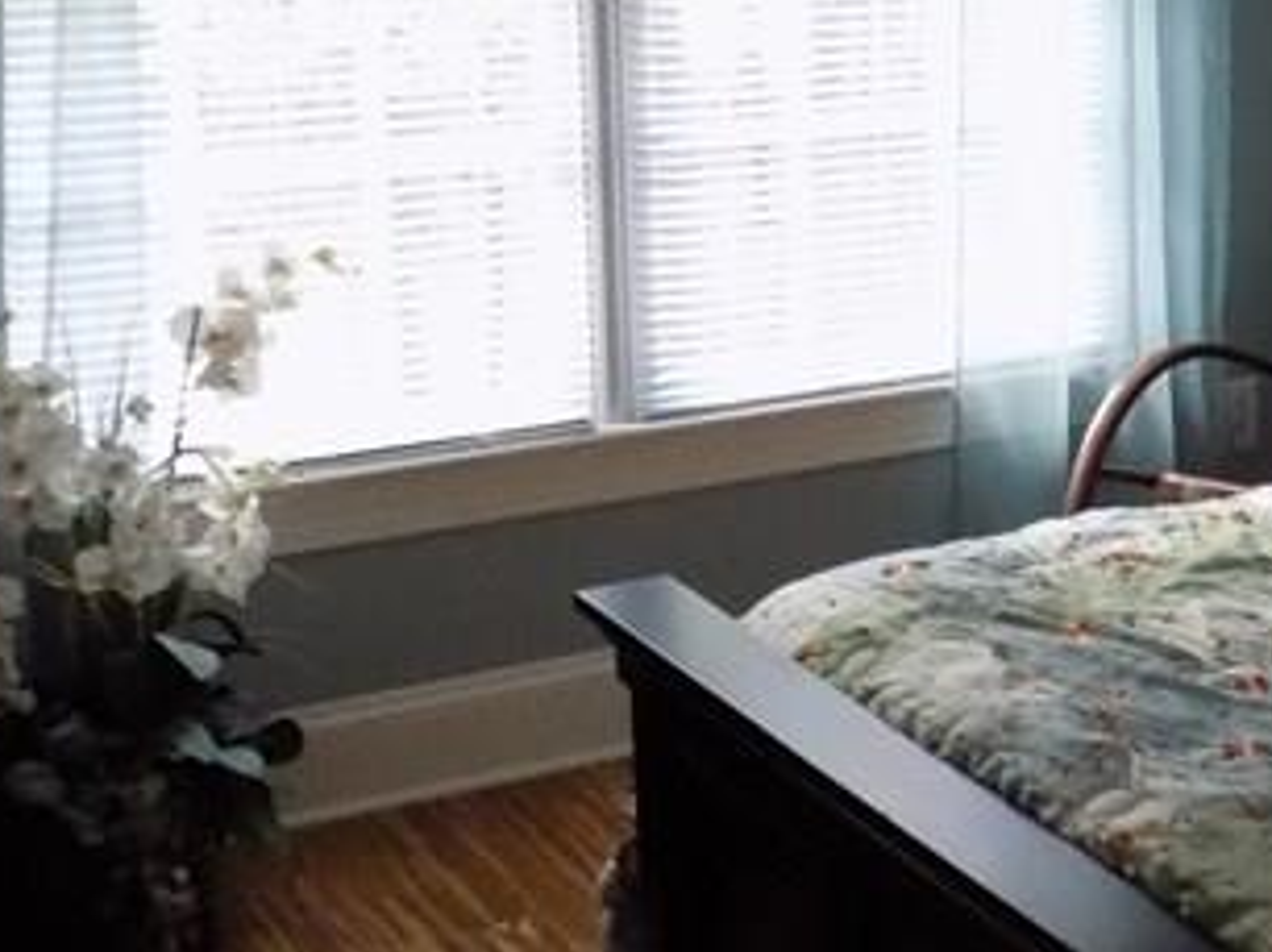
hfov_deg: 22.9
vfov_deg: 18.9
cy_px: 158
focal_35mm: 77
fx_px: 2827
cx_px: 1600
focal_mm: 4
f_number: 3.1
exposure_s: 1/30
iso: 360
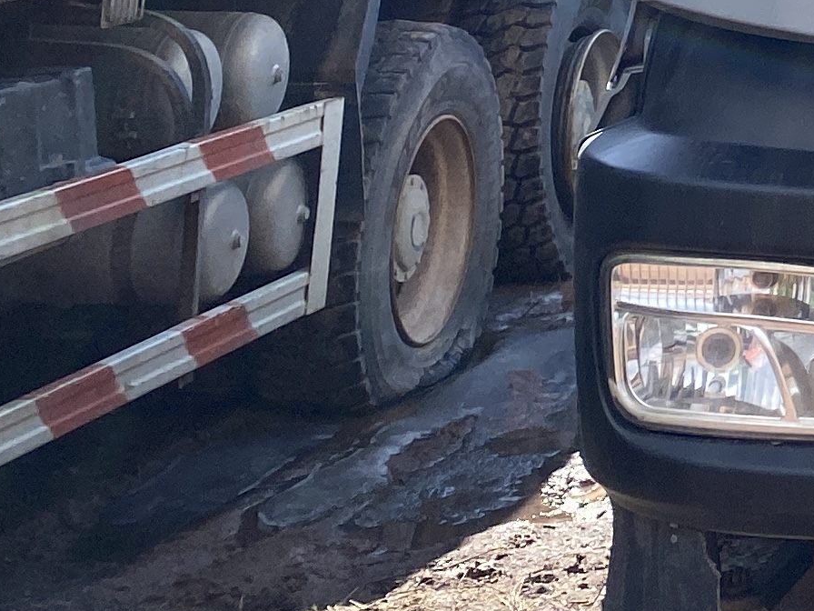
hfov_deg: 14.0
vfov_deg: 12.1
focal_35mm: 117
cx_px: 1662
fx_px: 2751
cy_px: -318
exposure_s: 1/1504
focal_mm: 4.25
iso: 32
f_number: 1.8
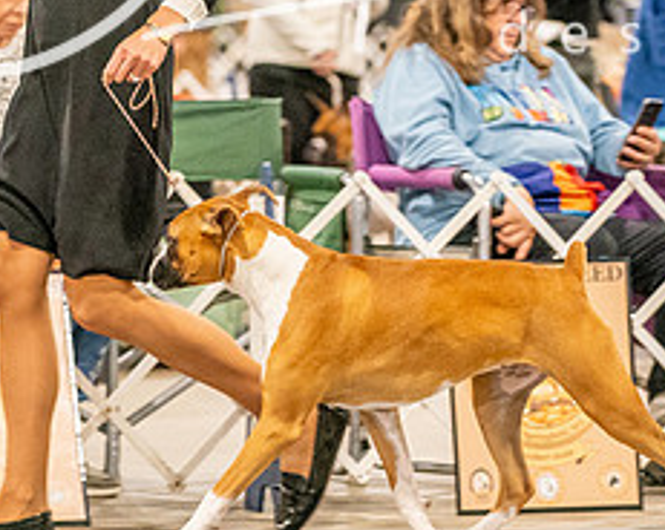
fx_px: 6700
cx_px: 390
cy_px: 138
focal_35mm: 341
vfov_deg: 4.5
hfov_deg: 5.7
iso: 6400
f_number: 3.2
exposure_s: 1/250
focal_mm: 124
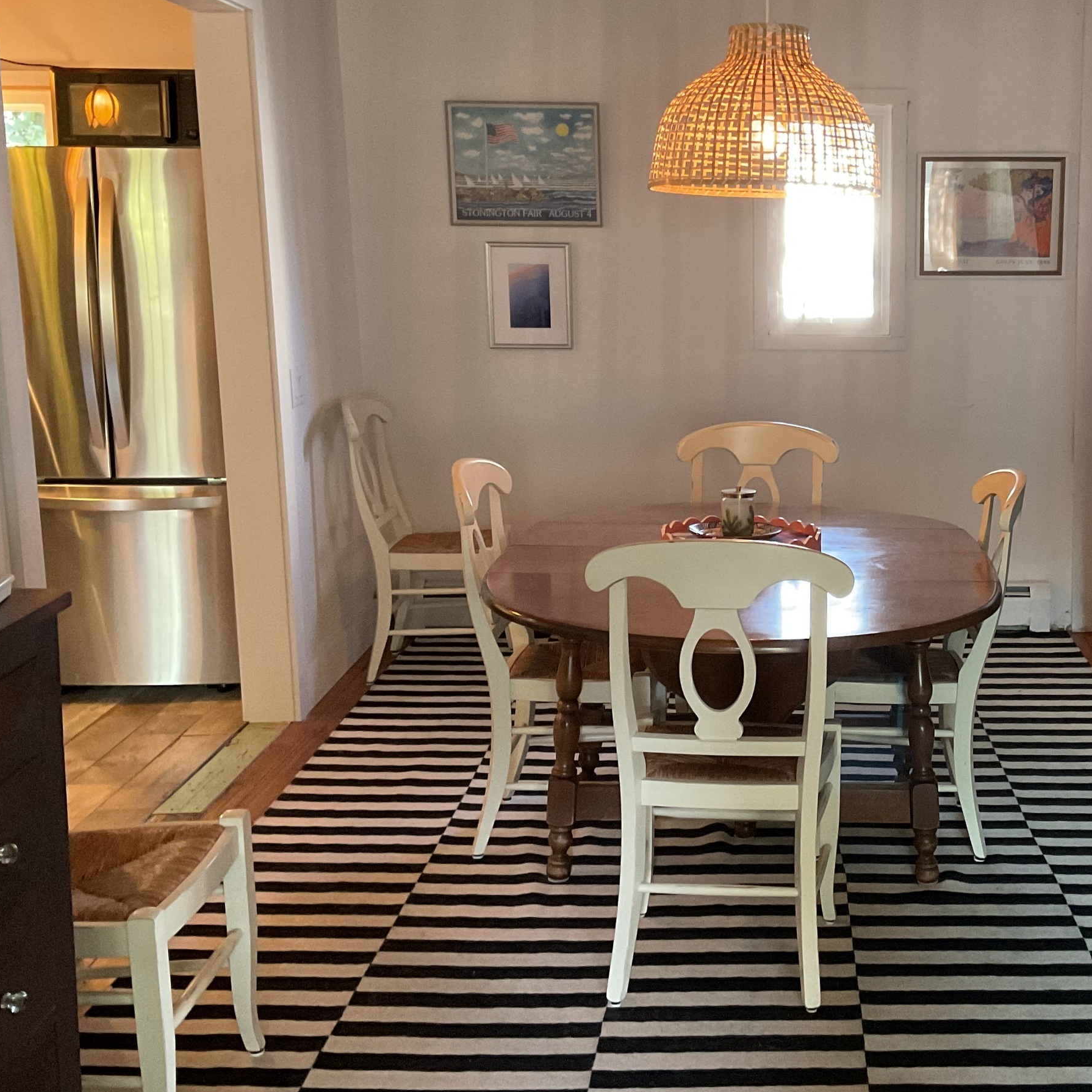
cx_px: 851
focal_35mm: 44
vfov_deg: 38.3
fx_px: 1570
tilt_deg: -9.8
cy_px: 486
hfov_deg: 37.2
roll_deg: -2.1
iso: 250
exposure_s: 1/40
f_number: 1.8
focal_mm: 3
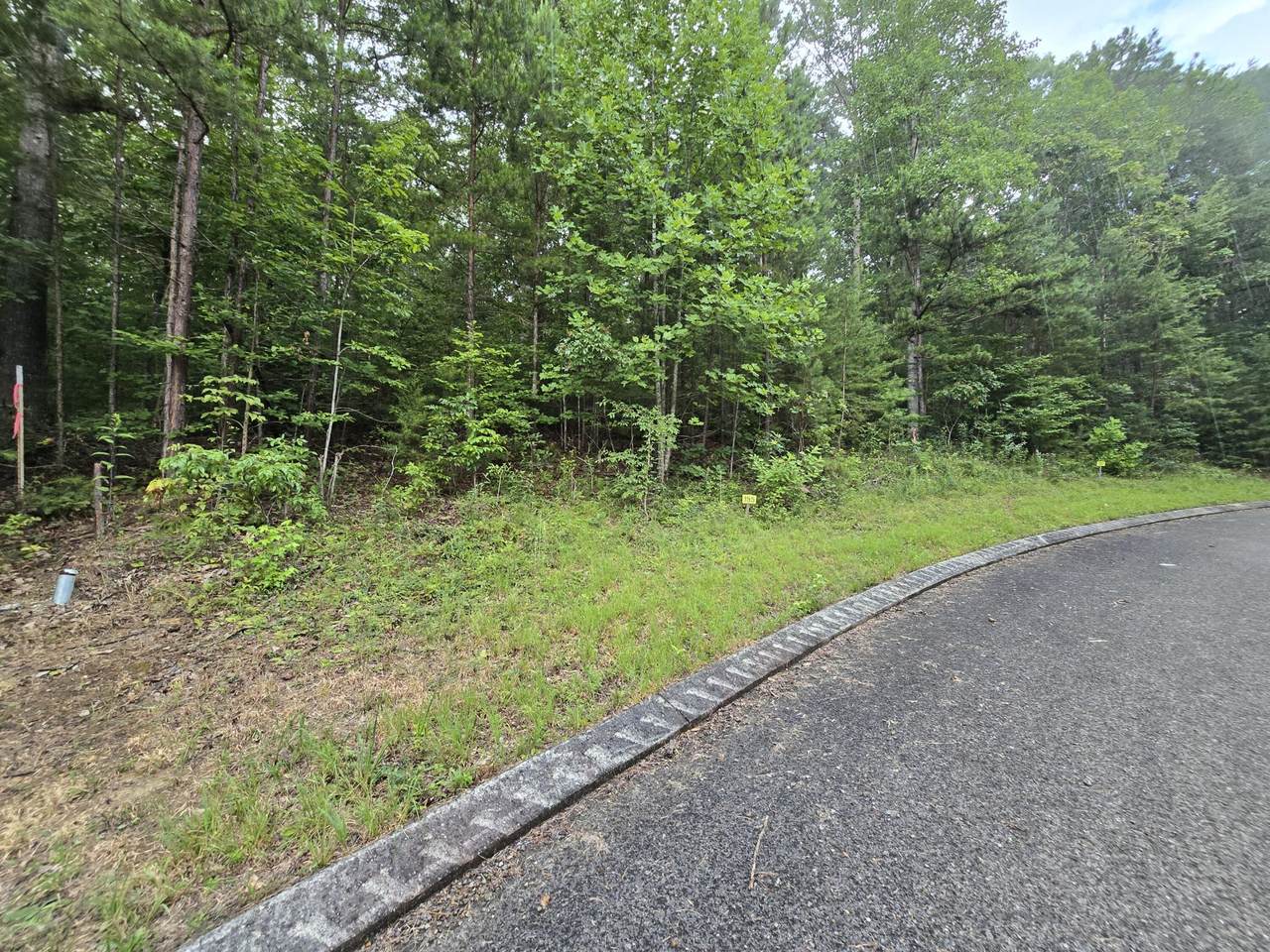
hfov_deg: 106.2
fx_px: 477
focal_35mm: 13
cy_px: 476
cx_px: 635
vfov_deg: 89.9
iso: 64
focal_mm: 2.2
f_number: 2.2
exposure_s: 1/60
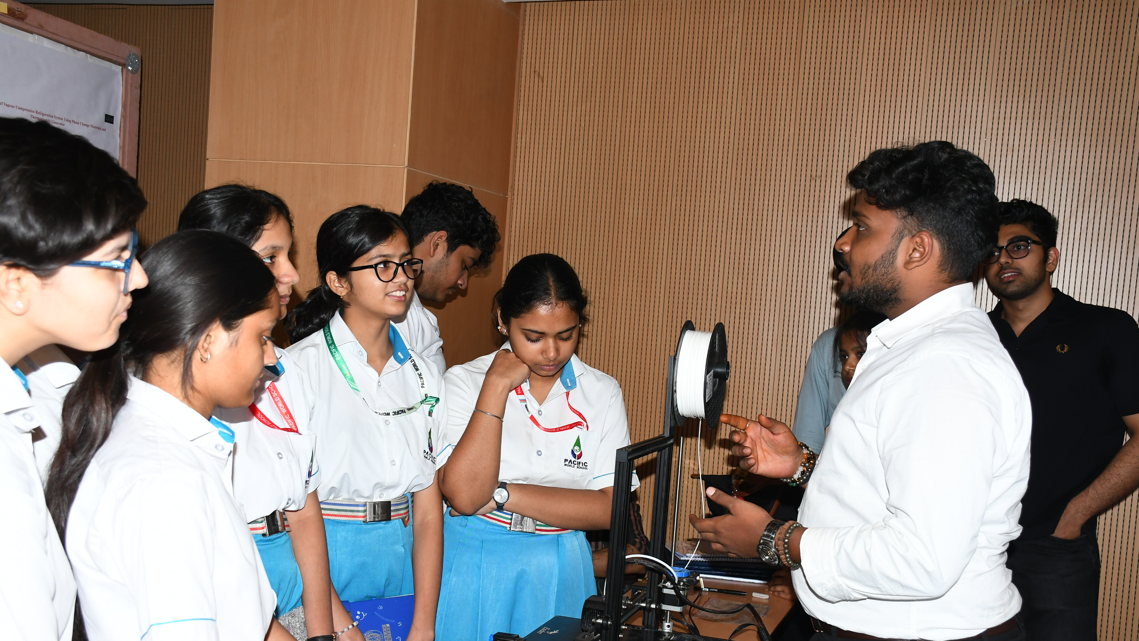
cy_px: 382
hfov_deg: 52.8
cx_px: 570
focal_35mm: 38
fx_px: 1148
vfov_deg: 31.1
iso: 800
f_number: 6.3
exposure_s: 1/125
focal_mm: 24
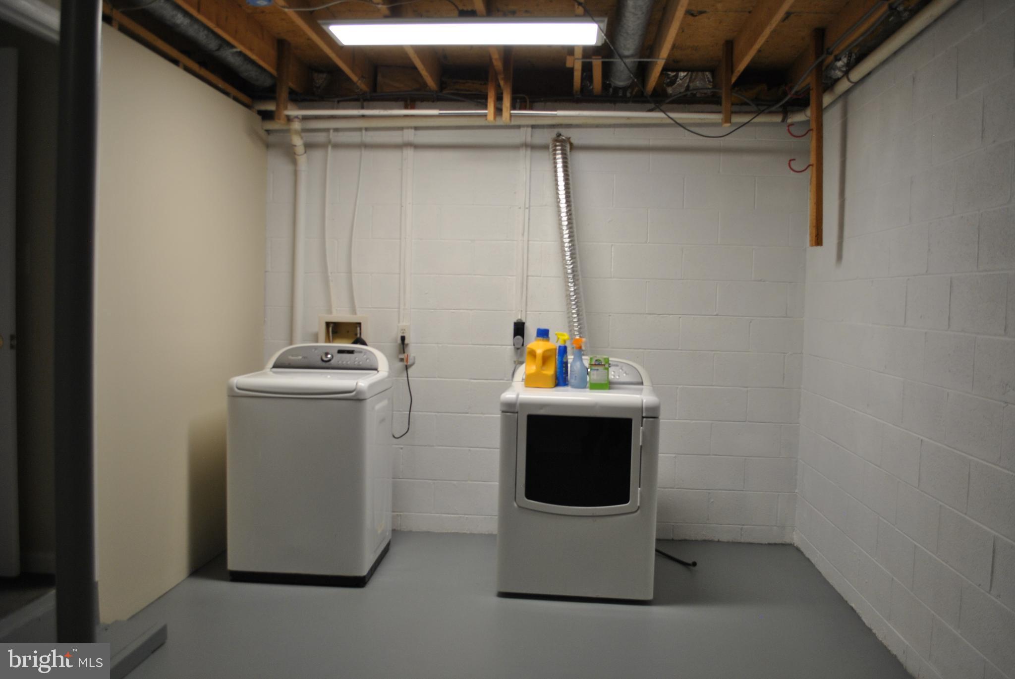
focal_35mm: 30
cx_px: 508
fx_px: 847
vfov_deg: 43.7
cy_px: 340
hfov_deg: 61.9
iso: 200
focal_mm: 20
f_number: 3.8
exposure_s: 1/30
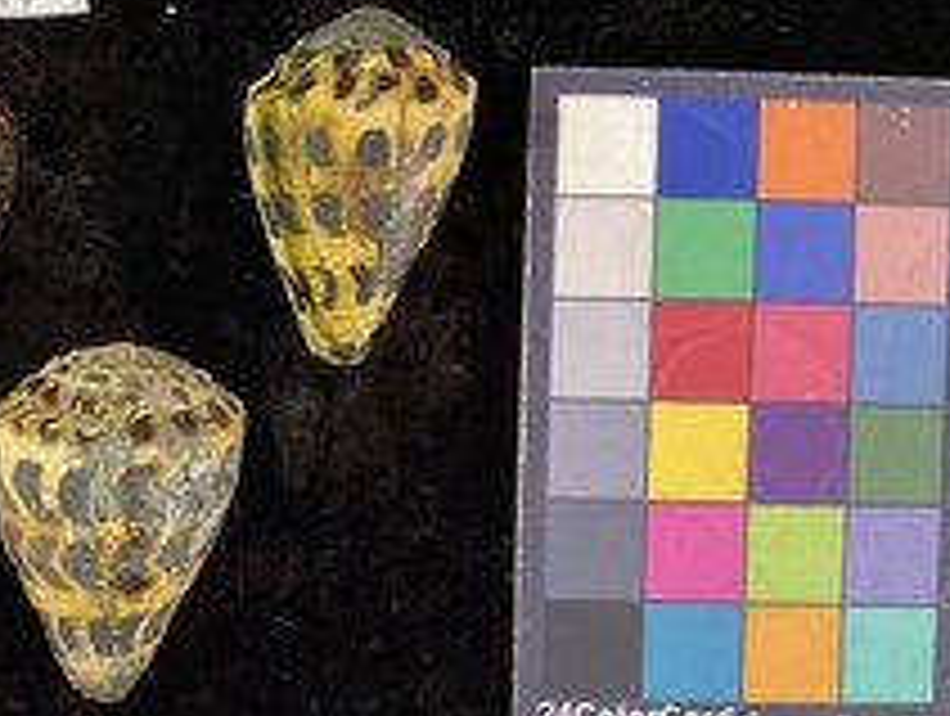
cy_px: 484
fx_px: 1320
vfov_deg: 30.1
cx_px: 225
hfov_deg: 38.5
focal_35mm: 48
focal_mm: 3
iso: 200
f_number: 1.8
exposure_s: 1/40
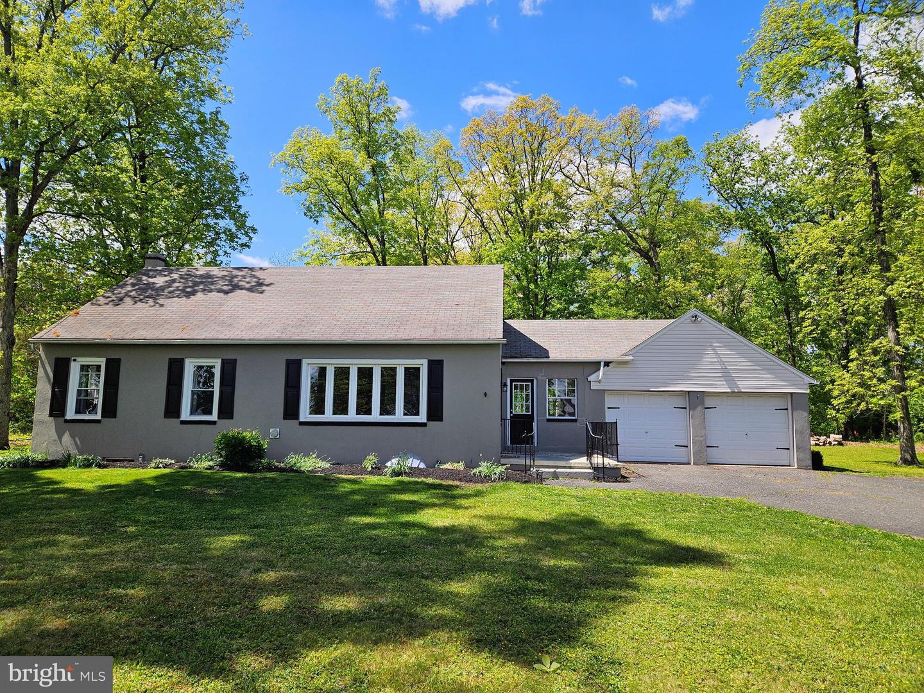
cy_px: 346
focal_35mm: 23
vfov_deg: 58.9
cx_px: 462
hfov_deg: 73.9
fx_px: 614
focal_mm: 5.4
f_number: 1.8
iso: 32
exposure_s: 1/1571
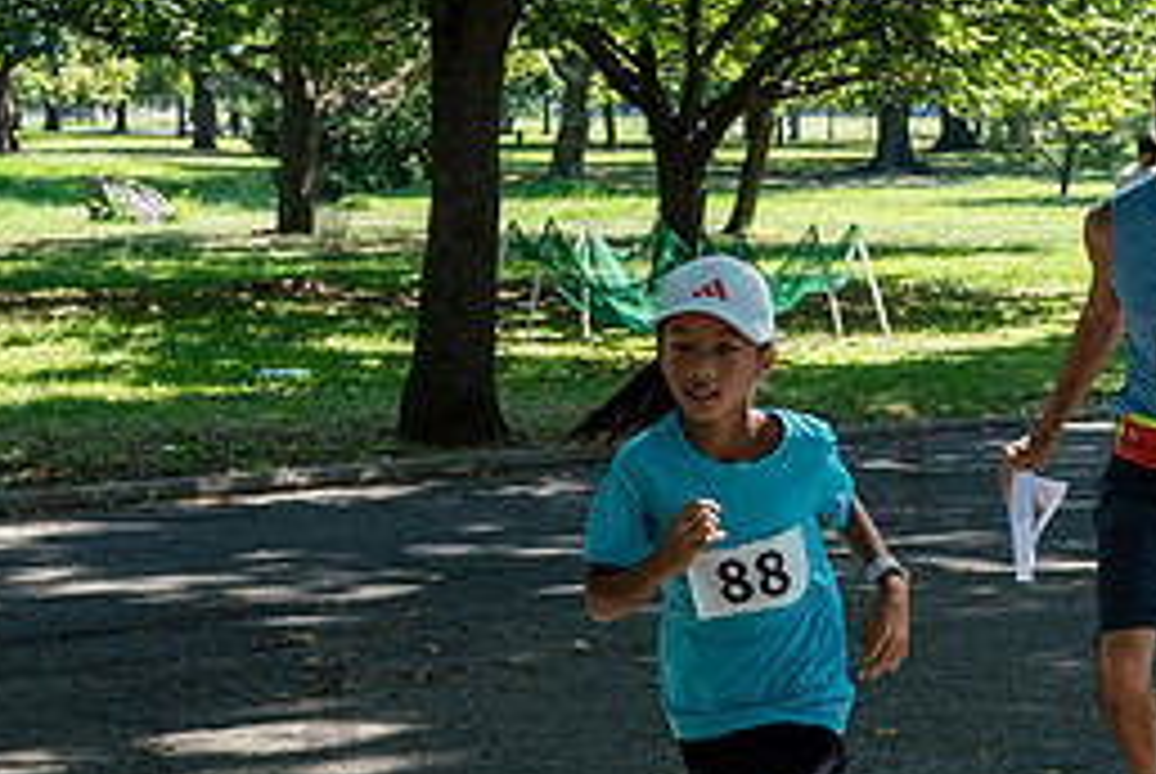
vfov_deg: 13.8
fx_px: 3183
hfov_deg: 20.5
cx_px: 773
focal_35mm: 99
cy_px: 634
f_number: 3.2
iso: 200
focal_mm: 32
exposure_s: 1/500
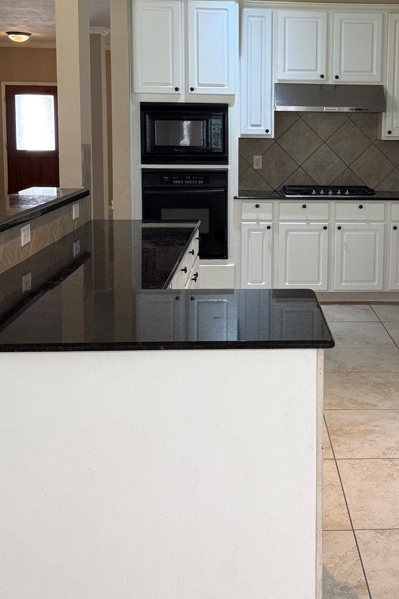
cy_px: 213
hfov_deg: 28.2
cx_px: 299
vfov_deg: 41.5
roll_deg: -1.0
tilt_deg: -4.9
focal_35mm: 47
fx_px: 782
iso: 125
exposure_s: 1/120
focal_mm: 6.76
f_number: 1.78
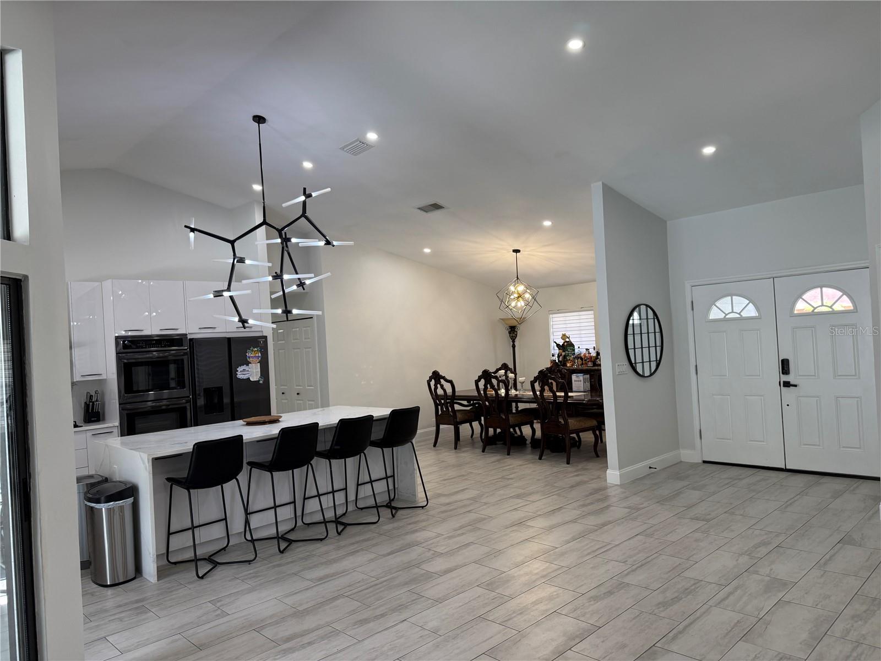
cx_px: 440
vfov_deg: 56.8
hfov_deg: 71.6
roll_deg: +3.7
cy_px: 330
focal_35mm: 24
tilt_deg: -1.4
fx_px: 611
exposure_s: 1/120
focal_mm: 6.76
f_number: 1.78
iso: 125
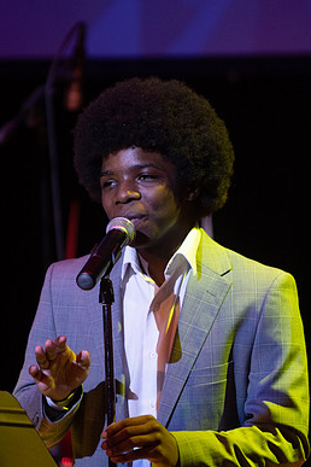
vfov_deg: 5.9
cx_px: 147
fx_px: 4522
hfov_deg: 3.9
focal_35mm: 349
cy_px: 265
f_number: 2.8
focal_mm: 200
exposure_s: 1/200
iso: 1600
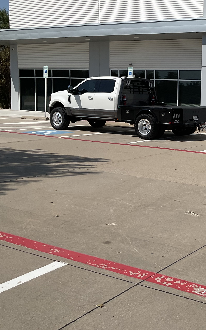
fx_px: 440
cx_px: 224
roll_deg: -1.0
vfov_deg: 41.0
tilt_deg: -7.4
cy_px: 158
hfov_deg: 24.6
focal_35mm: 49
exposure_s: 1/4405
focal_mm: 3
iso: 16
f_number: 1.8
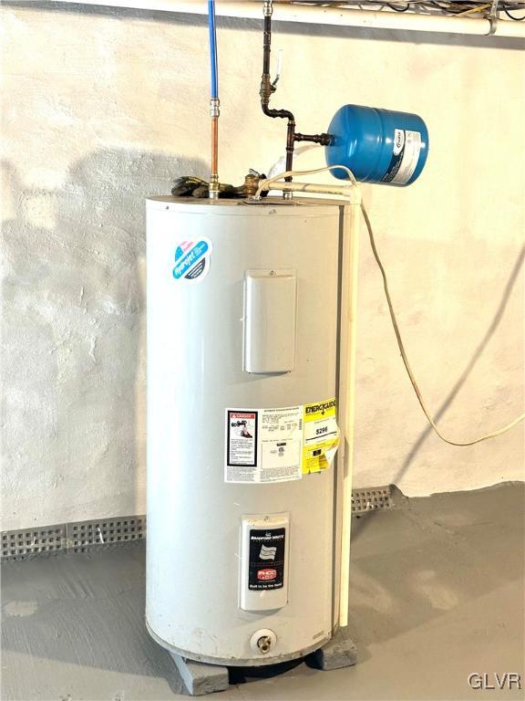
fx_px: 971
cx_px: 262
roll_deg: -2.3
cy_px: 350
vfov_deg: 39.7
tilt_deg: -12.4
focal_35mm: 48
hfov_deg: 30.3
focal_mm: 6.86
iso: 400
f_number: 1.78
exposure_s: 1/40
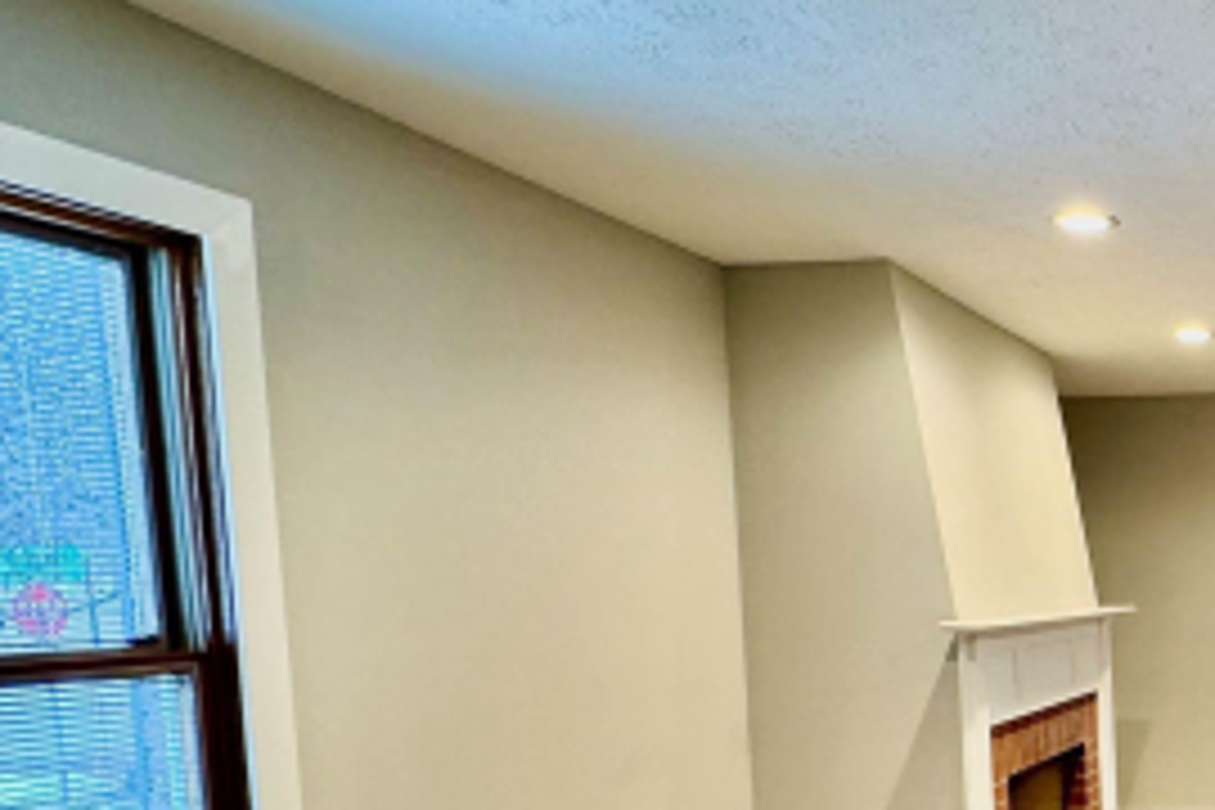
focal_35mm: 36
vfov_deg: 35.5
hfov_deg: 41.2
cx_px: 1370
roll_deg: +1.0
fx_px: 1215
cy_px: 662
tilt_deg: -4.5
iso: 200
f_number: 2.2
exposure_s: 1/60
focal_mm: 2.22
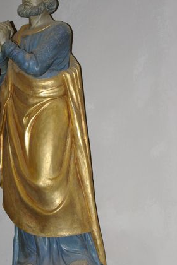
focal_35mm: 100
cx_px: 33
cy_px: 155
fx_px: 737
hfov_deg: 13.6
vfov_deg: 20.4
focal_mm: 40
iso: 200
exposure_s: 1/60
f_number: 4.5
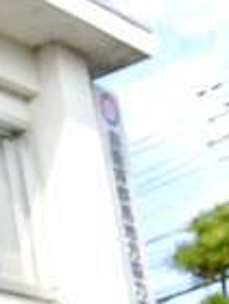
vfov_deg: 13.0
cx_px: -366
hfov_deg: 8.8
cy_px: 328
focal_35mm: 149
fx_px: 1308
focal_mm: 36
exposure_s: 1/320
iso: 100
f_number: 5.6
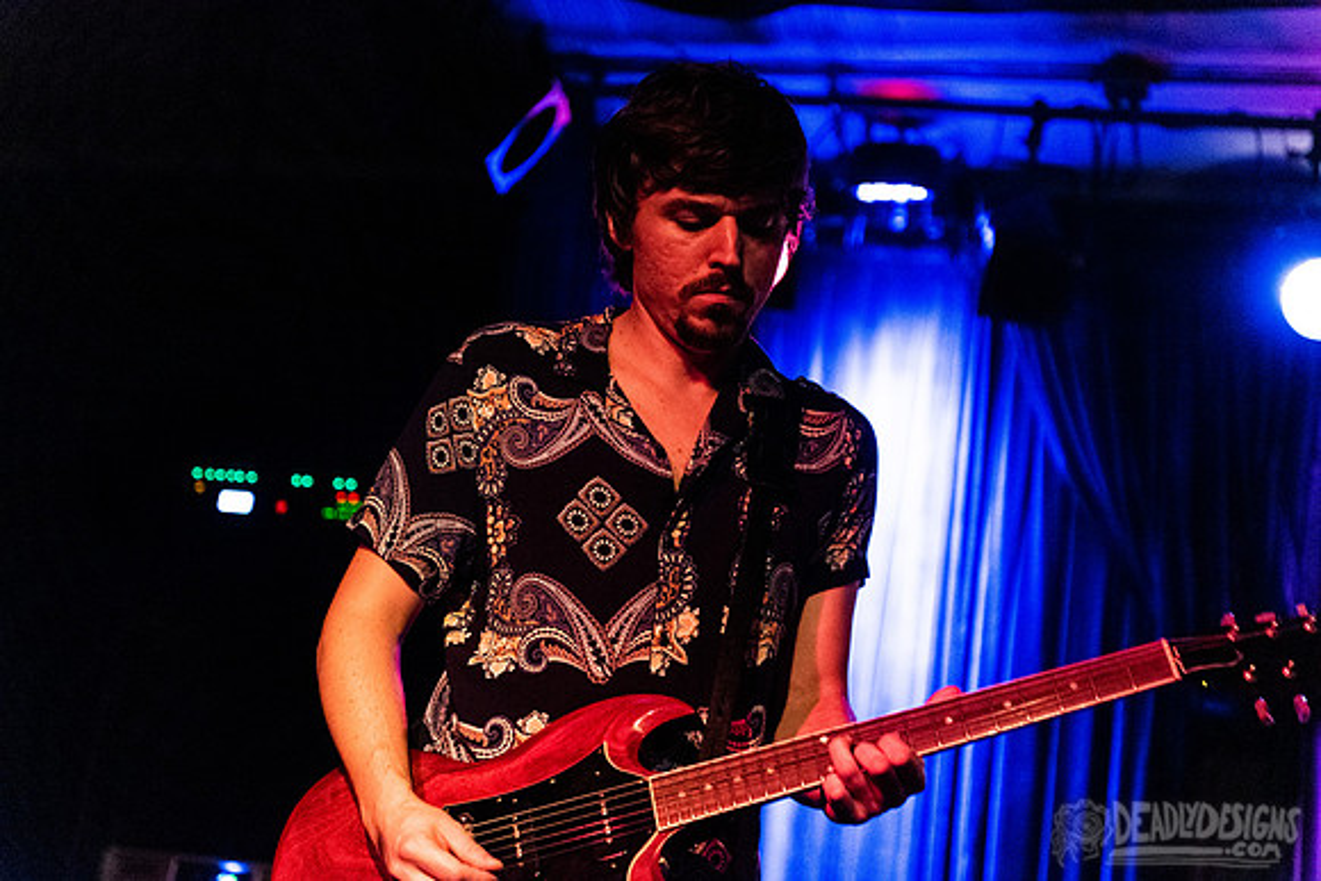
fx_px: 2569
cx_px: 660
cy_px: 440
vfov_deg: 19.5
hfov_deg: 28.8
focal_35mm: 70
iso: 3200
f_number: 3.2
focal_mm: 70
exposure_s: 1/80
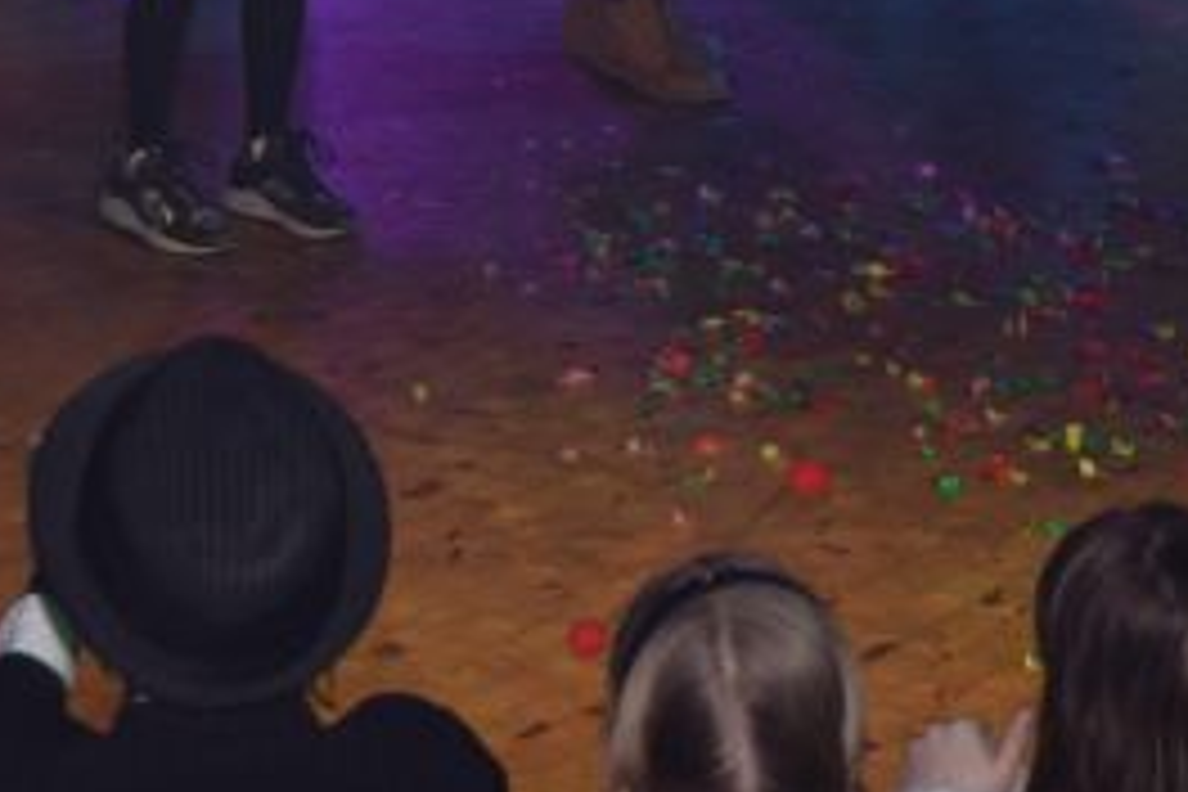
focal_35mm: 173
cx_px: -86
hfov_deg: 11.7
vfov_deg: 7.8
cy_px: -295
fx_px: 5709
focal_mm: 38
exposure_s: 1/25
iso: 100
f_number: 3.5
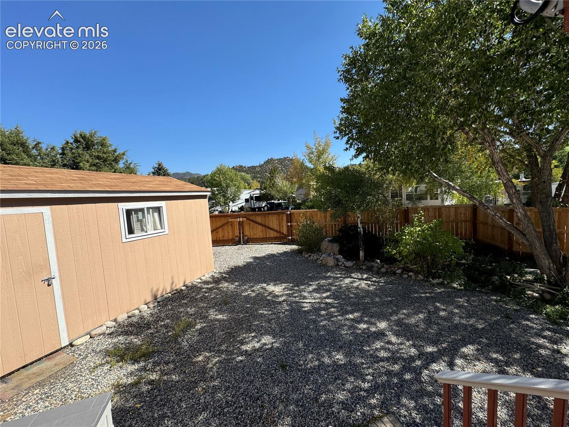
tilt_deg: -6.0
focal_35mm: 14
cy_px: 214
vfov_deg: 85.7
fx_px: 230
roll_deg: +3.6
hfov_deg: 102.1
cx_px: 284
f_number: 2.2
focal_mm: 2.22
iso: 40
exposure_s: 1/1299
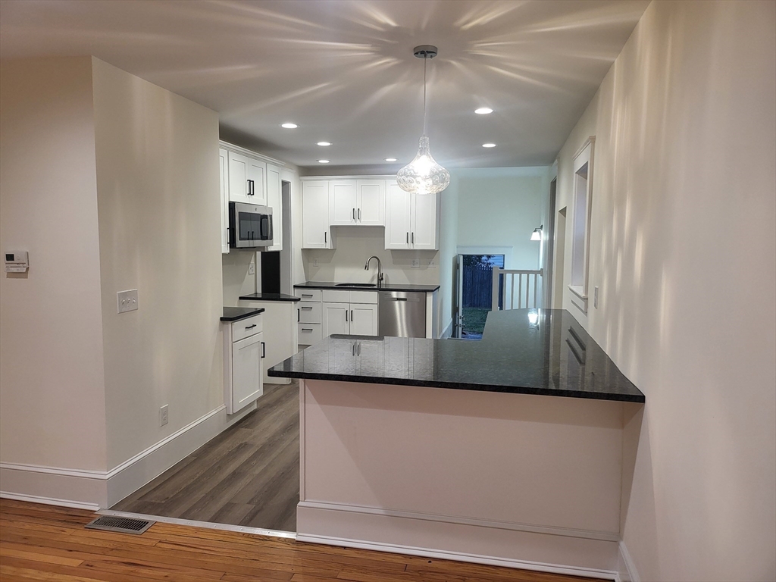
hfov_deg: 71.6
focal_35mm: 24
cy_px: 291
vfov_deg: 56.8
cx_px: 388
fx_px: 538
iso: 200
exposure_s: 1/120
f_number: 1.8
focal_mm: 5
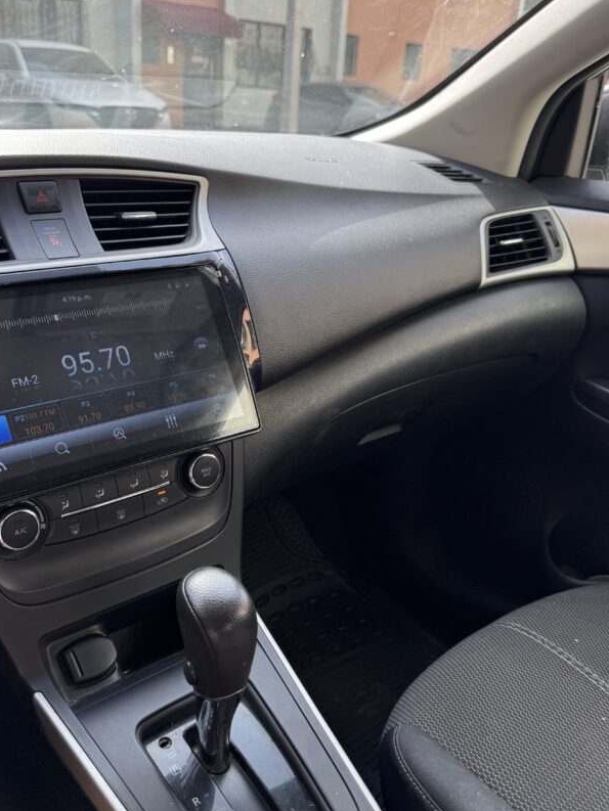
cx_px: 266
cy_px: 399
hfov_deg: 45.4
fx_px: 727
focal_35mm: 31
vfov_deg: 58.3
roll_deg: -2.3
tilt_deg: -21.9
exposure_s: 1/350
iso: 80
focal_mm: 6.76
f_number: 1.78
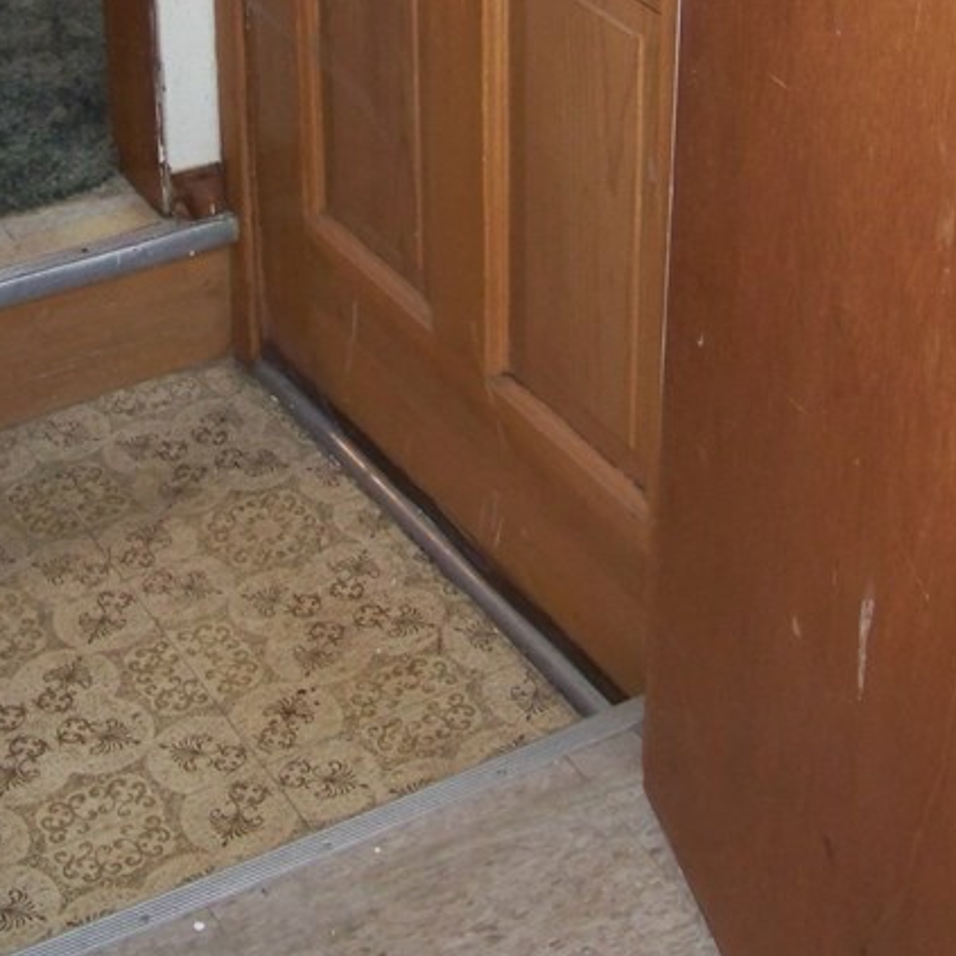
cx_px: 533
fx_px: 2406
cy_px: 142
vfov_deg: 22.1
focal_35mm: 77
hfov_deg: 22.5
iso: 200
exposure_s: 1/30
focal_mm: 5.85
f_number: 2.8
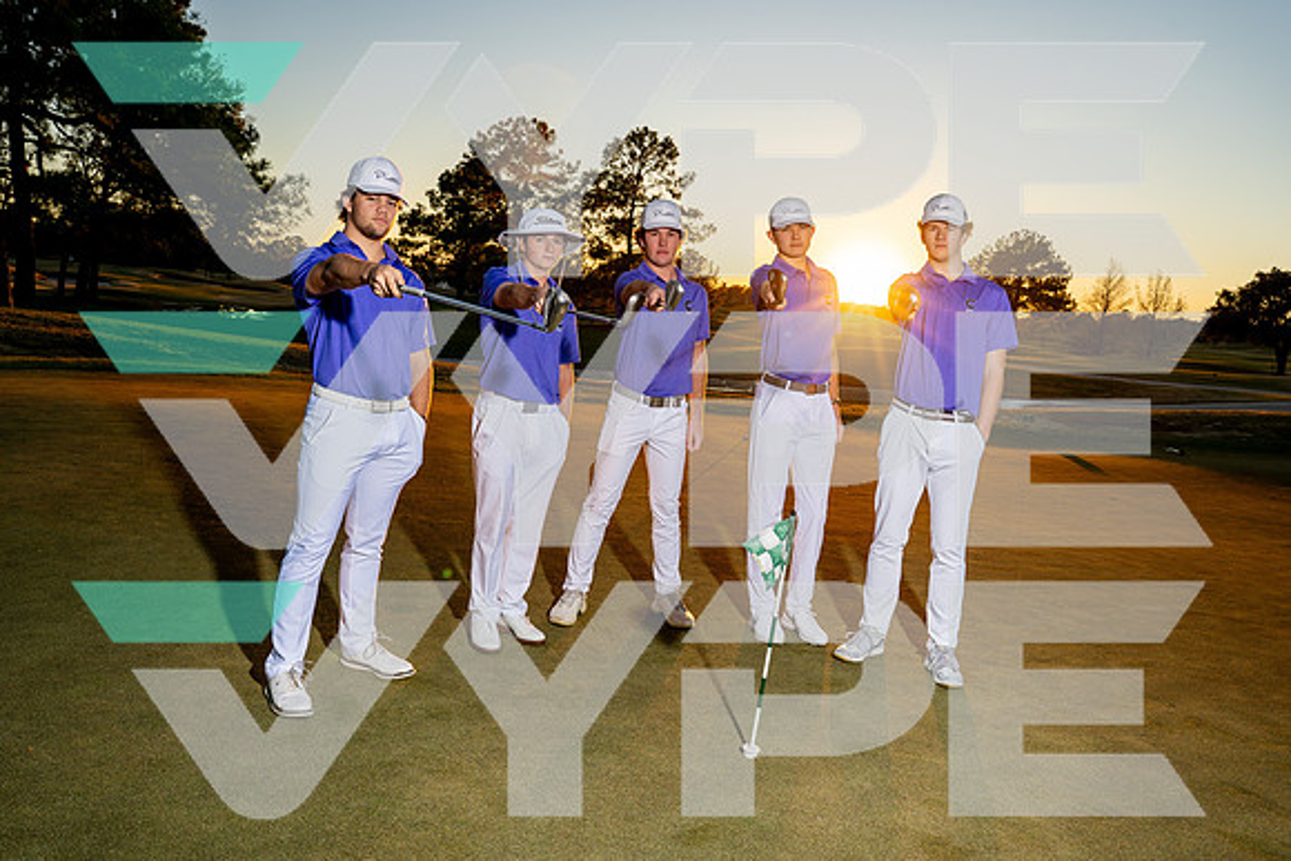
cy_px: 430
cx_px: 646
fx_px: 1004
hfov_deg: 65.5
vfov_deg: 46.4
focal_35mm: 28
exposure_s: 1/250
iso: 160
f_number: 7.1
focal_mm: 28
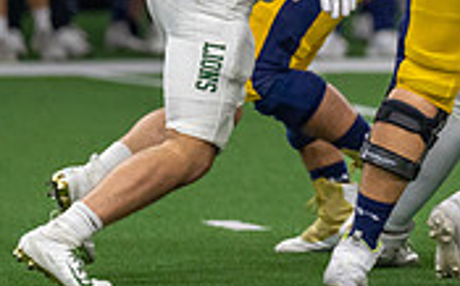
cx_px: 585
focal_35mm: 888
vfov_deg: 1.5
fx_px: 11122
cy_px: -112
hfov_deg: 2.4
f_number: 2.8
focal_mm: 200
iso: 2000
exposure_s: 1/1000
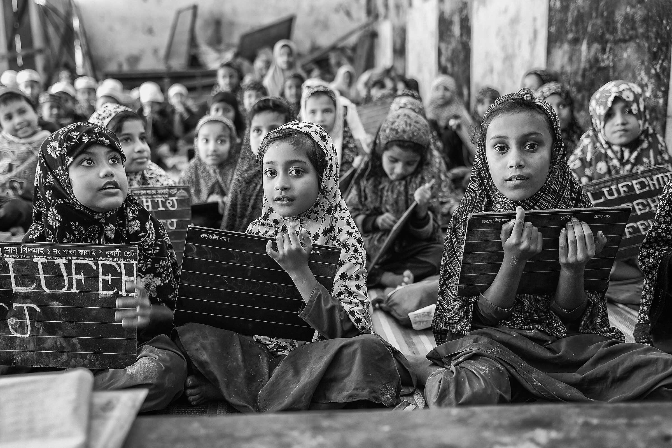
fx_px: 765
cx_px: 336
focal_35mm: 41
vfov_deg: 32.6
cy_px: 224
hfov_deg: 47.4
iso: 6400
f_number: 2.8
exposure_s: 1/50
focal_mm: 41
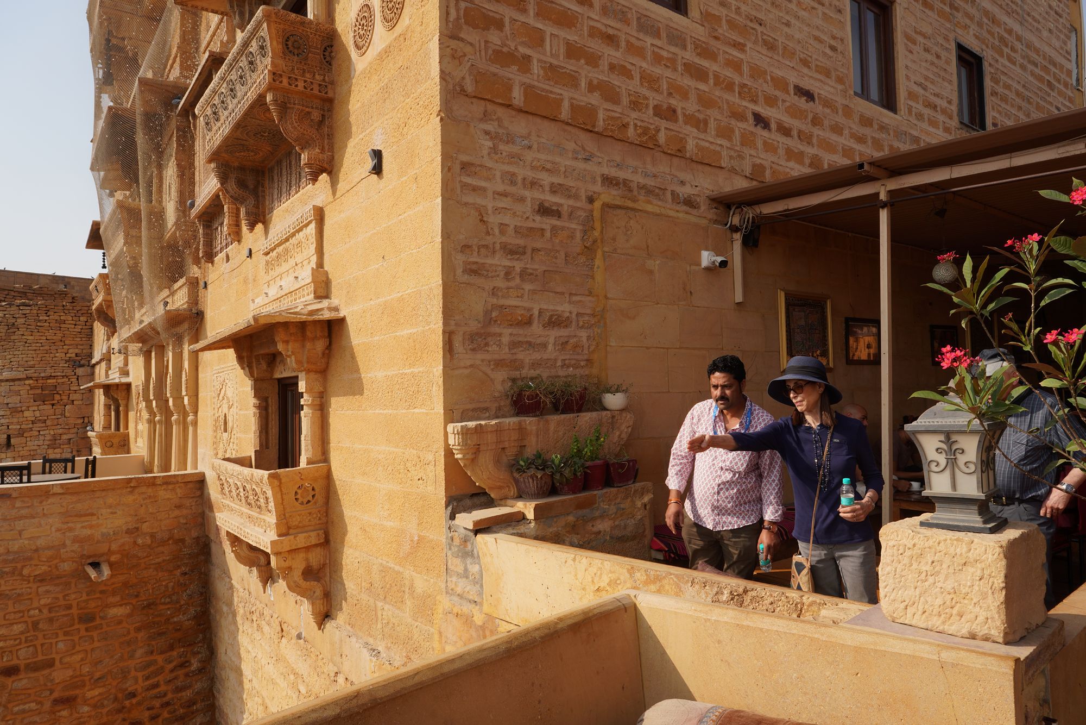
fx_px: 724
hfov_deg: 73.7
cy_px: 362
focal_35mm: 24
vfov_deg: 53.1
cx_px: 543
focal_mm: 24
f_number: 16
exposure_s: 1/100
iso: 100
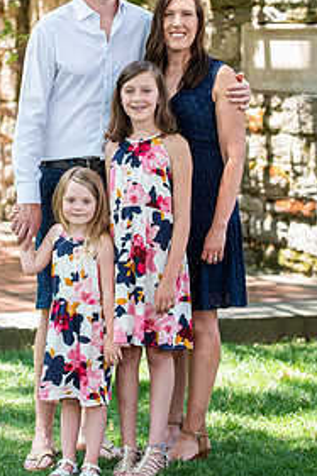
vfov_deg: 13.1
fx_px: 2076
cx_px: 110
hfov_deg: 8.7
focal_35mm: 157
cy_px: 185
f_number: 3.5
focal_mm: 98
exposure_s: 1/800
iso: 800
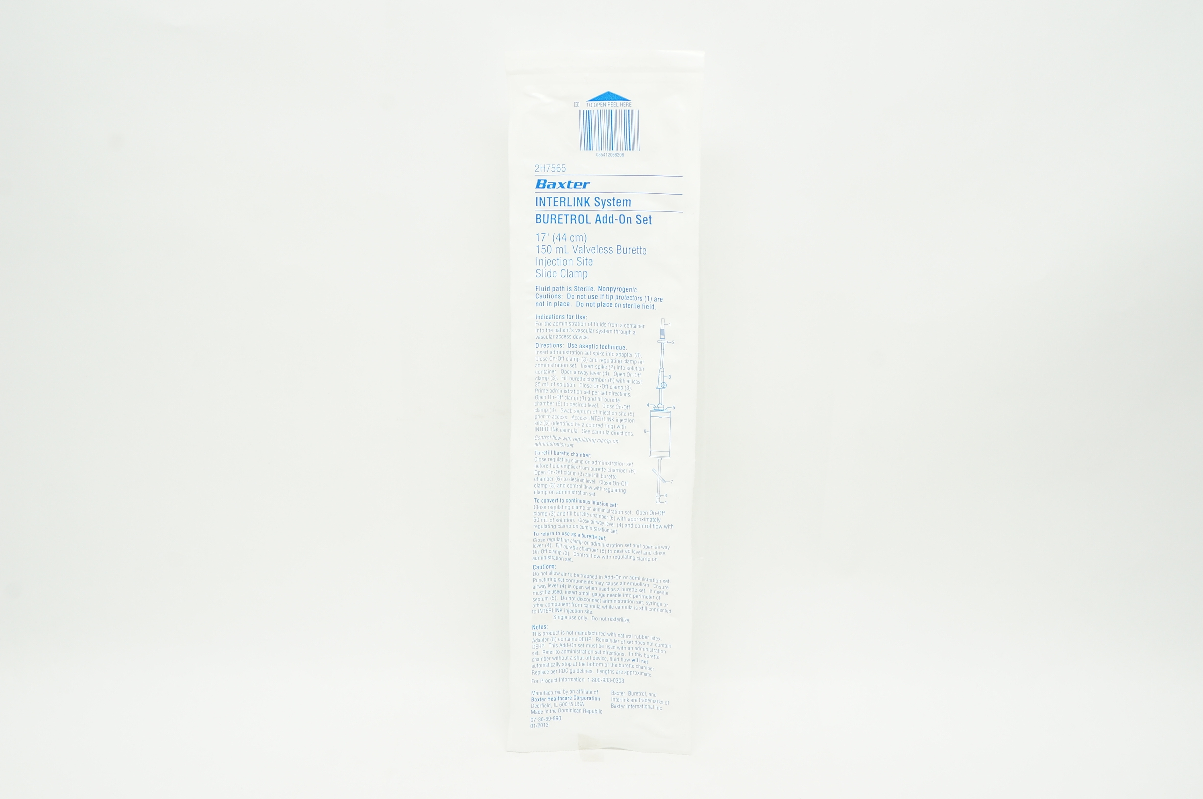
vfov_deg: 35.4
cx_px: 602
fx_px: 1252
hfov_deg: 51.3
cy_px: 400
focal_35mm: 38
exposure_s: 1/15
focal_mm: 25
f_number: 11
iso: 400
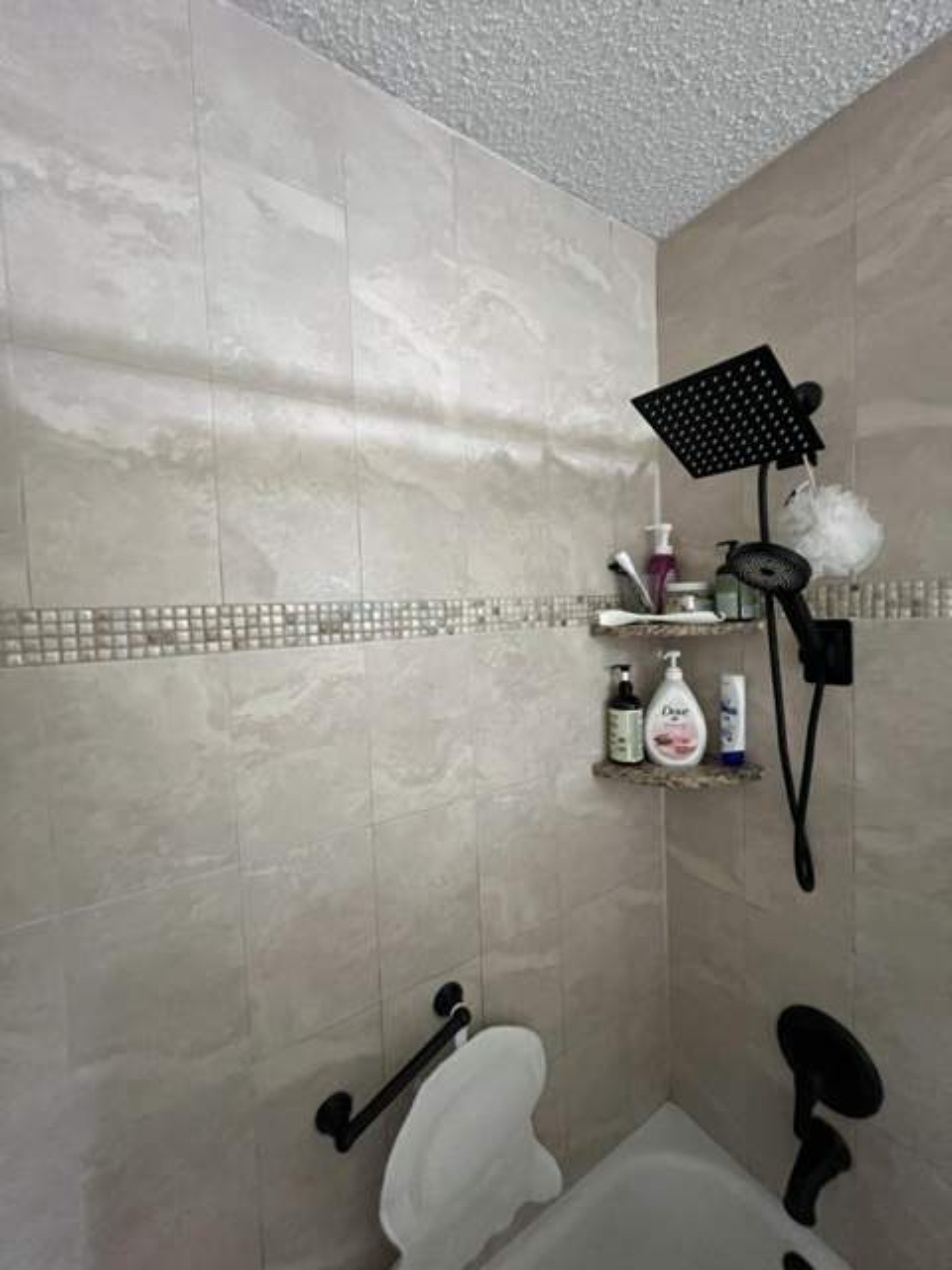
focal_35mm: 13
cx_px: 476
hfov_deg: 89.9
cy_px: 635
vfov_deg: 106.2
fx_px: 477
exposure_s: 1/60
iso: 800
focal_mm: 1.57
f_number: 1.8
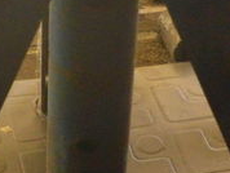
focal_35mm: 157
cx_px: 174
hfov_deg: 12.5
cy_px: 62
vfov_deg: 9.5
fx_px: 1045
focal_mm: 4.9
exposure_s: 1/60
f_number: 2.6
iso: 320
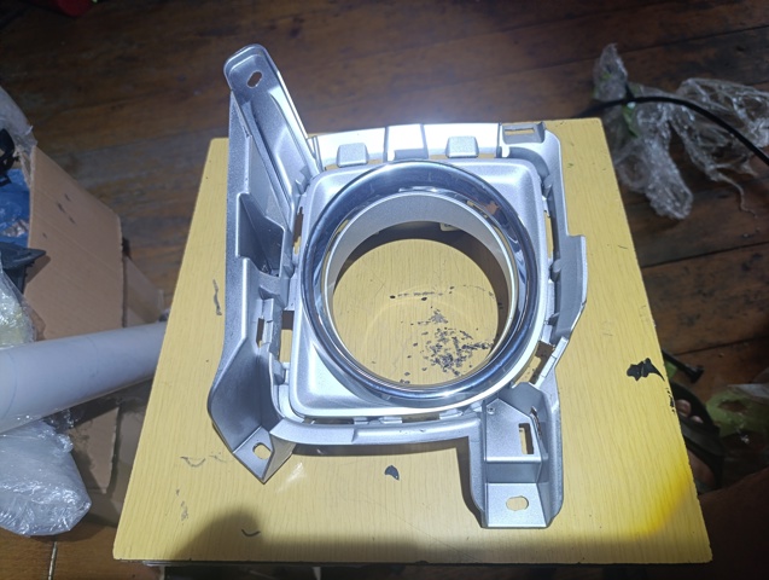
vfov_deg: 59.0
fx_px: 512
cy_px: 290
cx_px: 384
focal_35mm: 23
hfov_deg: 73.8
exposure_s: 1/100
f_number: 1.6
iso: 250
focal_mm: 6.14
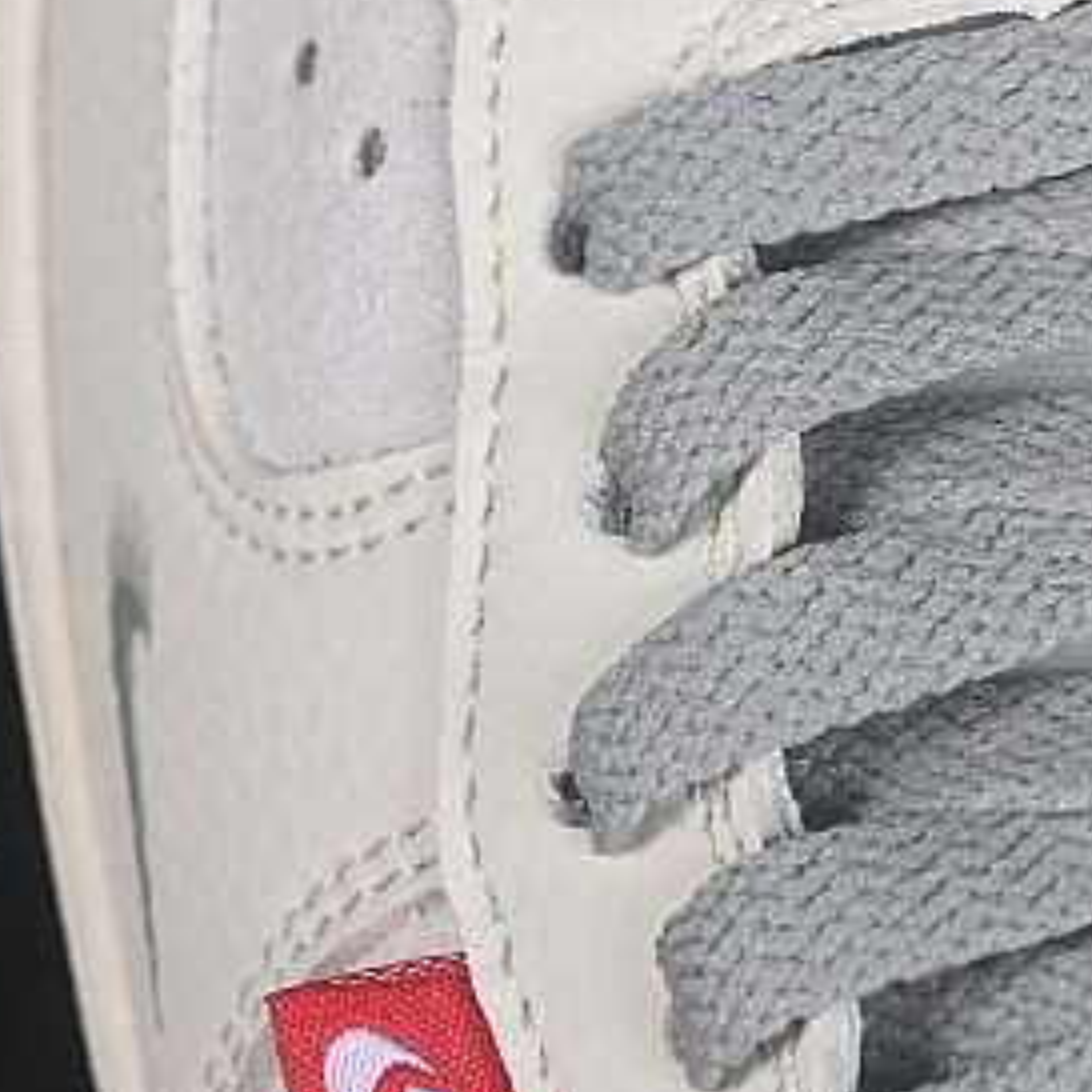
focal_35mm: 252
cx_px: 948
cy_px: -288
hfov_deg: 6.9
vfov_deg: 6.9
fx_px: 8994
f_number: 7.1
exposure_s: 1/80
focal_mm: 50
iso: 160
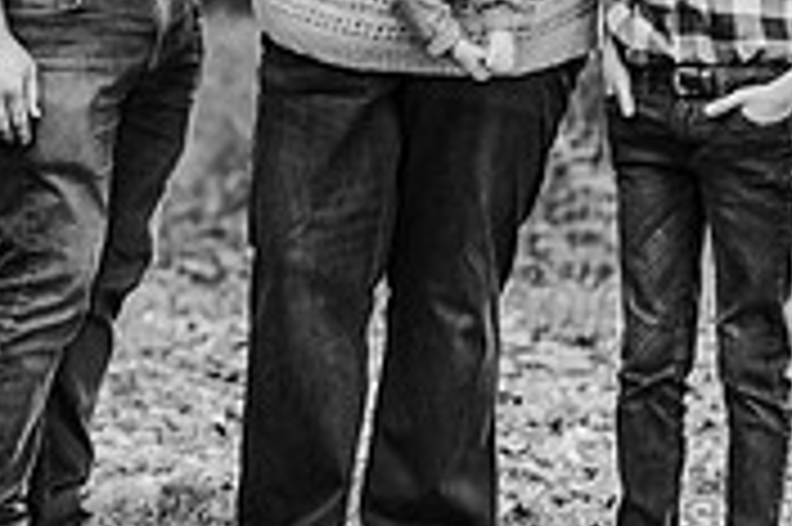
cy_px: -182
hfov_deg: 7.4
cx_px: 207
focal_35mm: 280
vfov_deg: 4.9
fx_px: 6154
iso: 125
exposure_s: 1/200
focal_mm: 85
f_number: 2.2
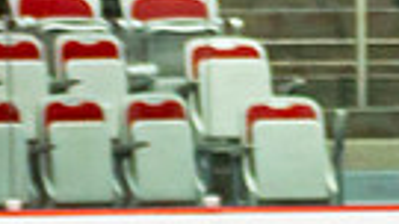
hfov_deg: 1.9
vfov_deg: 1.0
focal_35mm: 1159
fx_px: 12265
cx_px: 147
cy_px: 732
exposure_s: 1/640
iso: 320
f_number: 2.8
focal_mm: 102
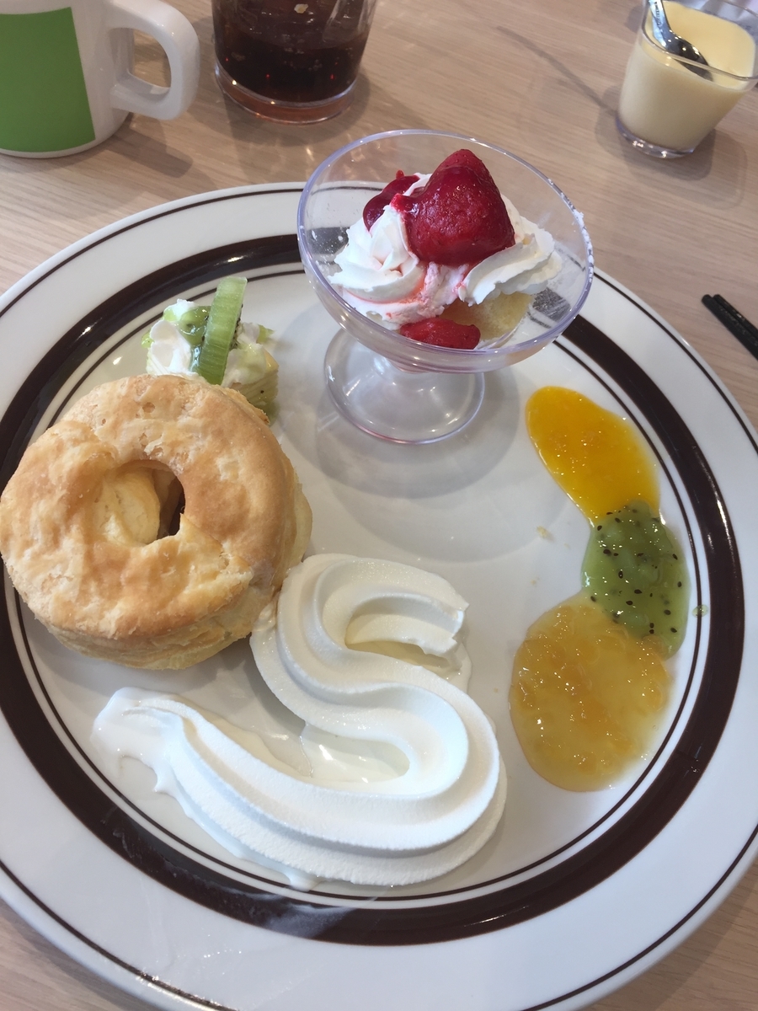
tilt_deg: -58.2
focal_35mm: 29
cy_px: 506
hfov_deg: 48.2
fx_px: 847
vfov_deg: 61.7
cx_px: 379
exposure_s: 1/60
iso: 32
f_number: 2.2
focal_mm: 4.15
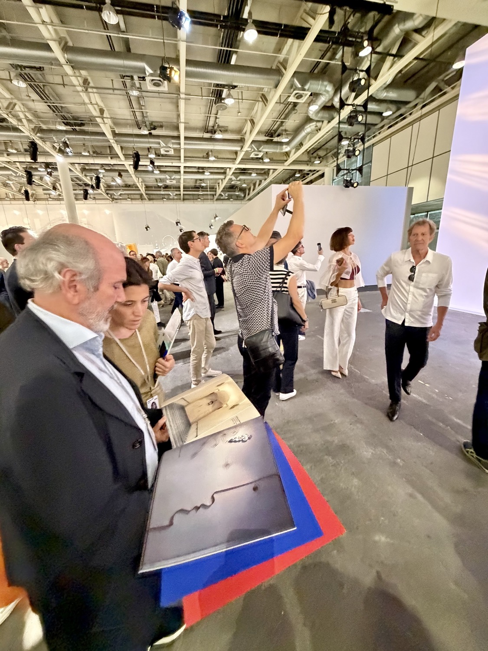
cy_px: 326
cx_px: 244
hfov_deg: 85.7
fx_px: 263
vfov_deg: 102.1
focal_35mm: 14
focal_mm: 2.22
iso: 1250
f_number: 2.2
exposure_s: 1/60
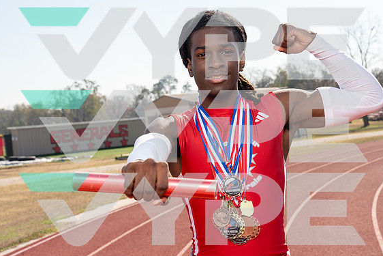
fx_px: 670
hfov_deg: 31.9
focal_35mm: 63
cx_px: 194
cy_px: 127
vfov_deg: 21.6
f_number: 9
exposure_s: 1/200
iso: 125
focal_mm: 61
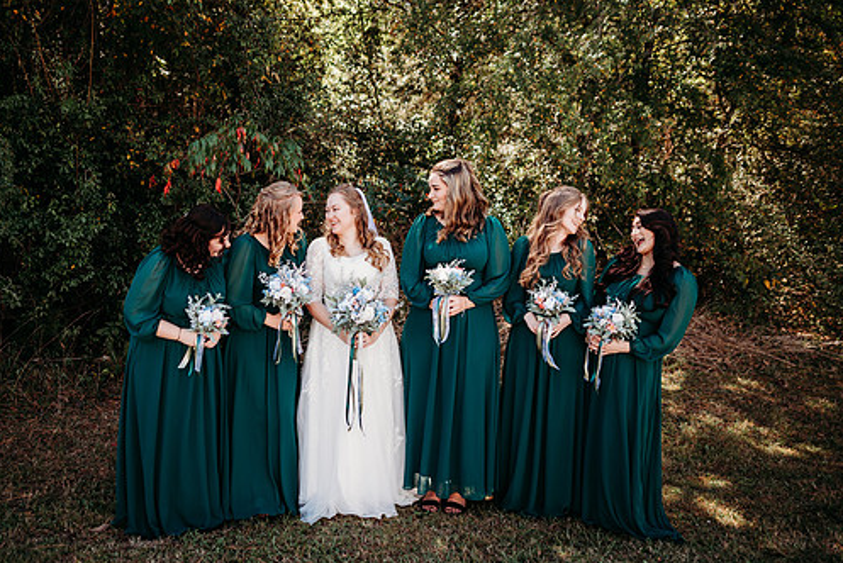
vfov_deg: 46.5
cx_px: 361
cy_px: 286
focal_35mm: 28
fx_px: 656
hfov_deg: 65.1
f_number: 2.2
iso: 160
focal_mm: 24
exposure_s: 1/800
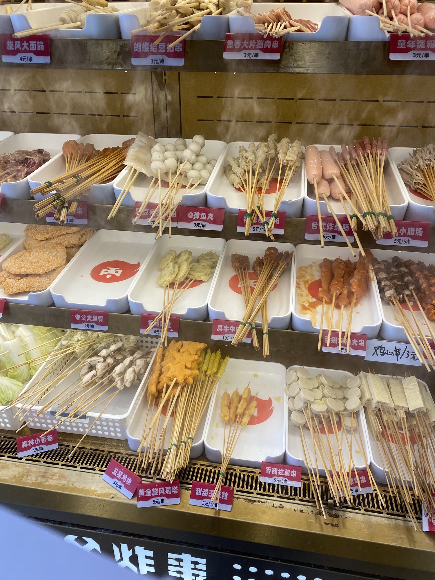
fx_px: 436
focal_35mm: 26
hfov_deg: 53.1
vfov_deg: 67.3
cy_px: 290
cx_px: 218
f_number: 1.8
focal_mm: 4.25
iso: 32
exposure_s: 1/130
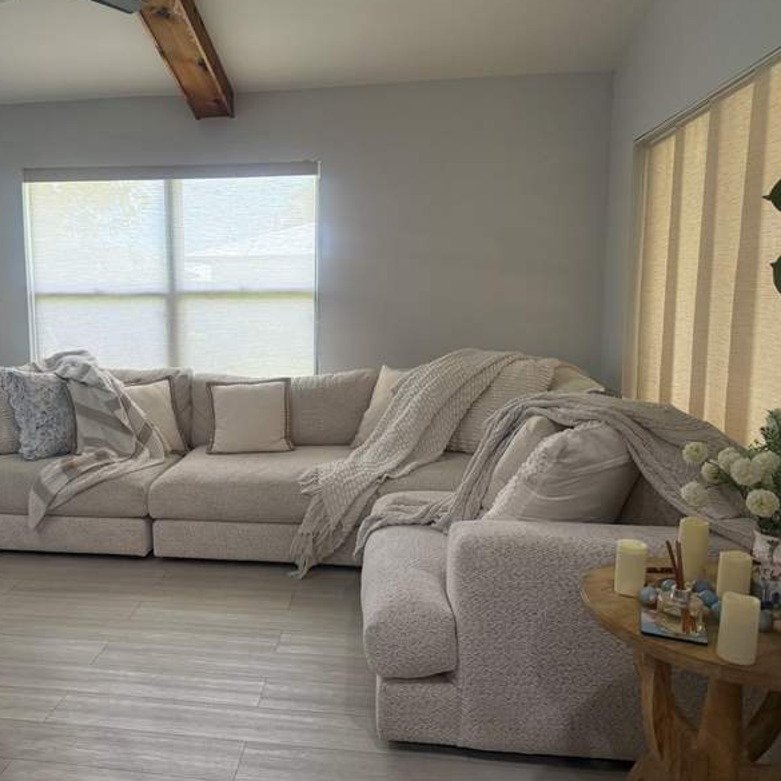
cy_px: 382
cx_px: 270
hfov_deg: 54.7
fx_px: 740
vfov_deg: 55.6
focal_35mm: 29
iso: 200
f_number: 1.78
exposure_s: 1/121
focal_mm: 6.76
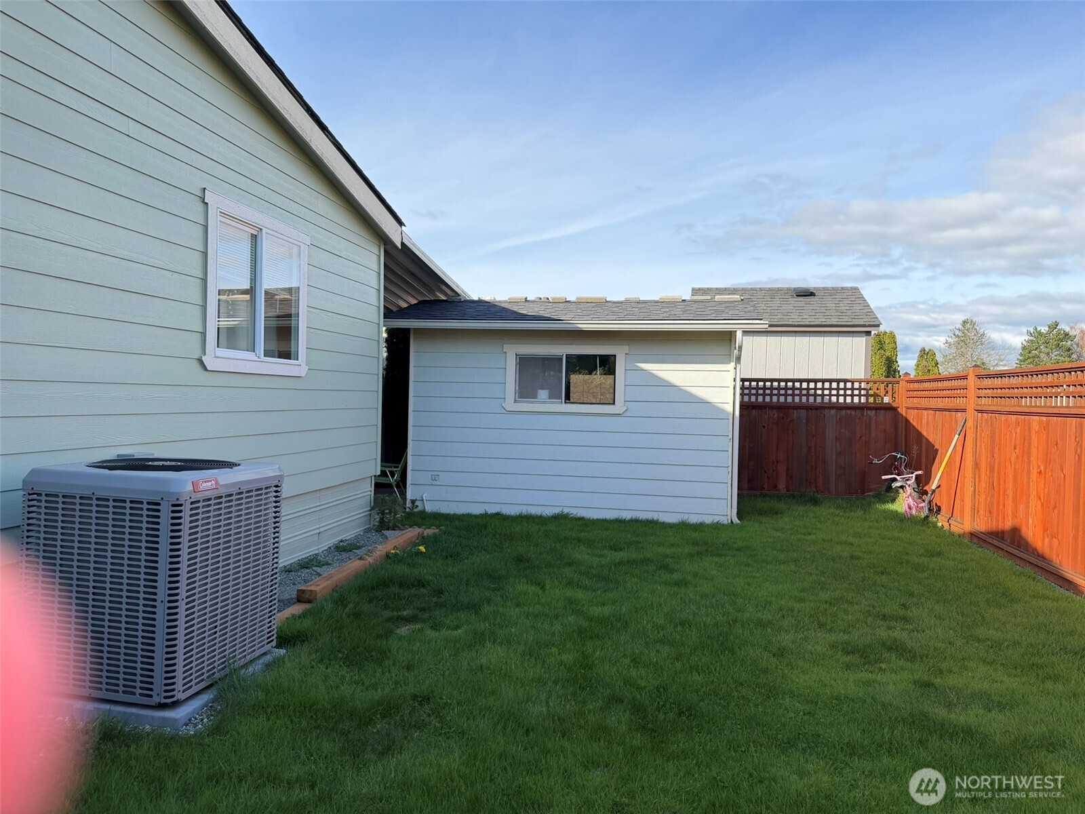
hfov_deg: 71.6
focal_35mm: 24
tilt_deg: -0.4
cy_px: 407
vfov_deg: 56.8
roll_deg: -1.8
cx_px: 542
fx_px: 752
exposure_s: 1/1122
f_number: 1.78
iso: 100
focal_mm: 6.76
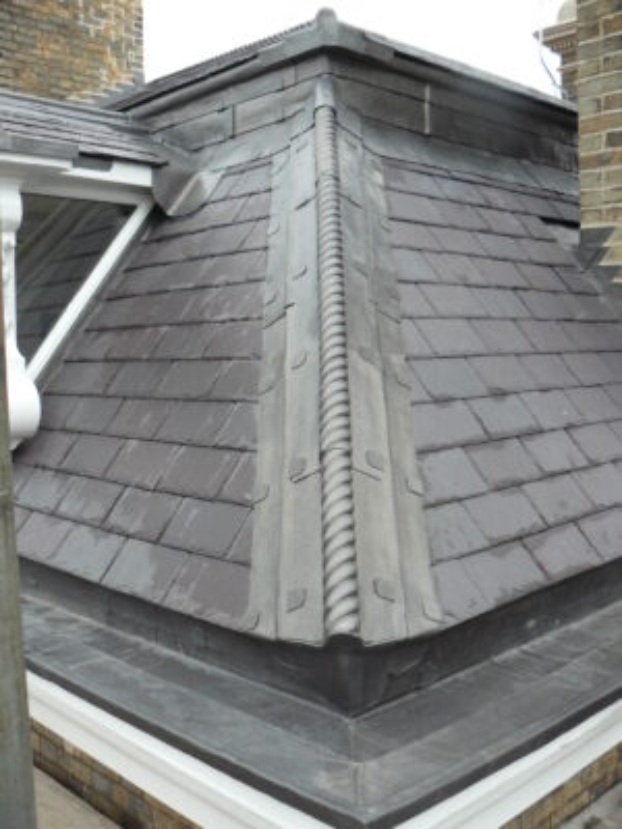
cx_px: 311
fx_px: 862
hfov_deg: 39.7
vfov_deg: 51.4
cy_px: 414
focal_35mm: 36
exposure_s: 1/30
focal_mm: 6
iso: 125
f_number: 2.8
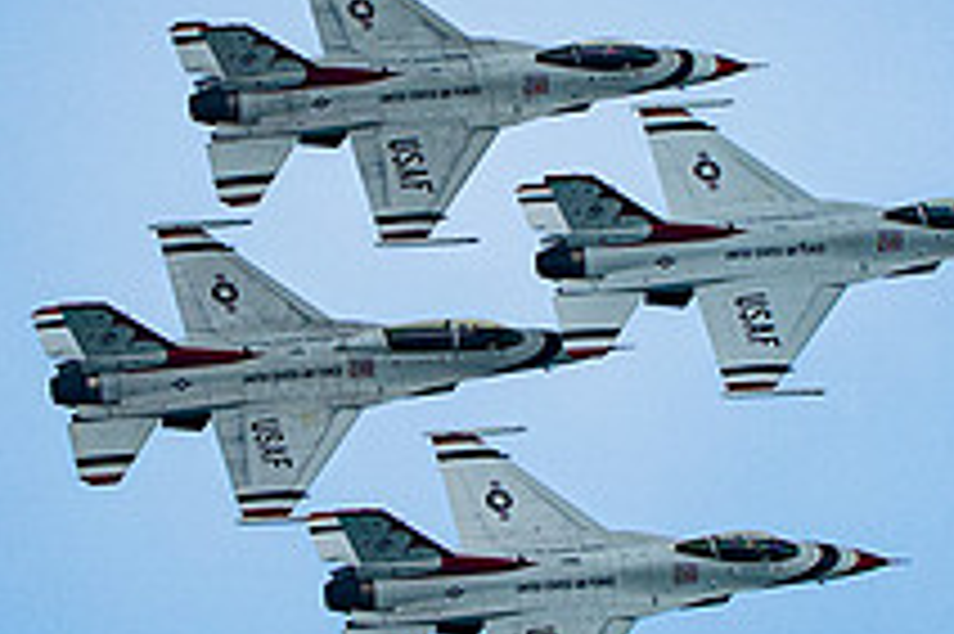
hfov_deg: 1.1
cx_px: 540
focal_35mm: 1812
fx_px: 47979
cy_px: 406
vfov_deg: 0.8
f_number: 9
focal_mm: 400
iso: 640
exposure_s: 1/1250
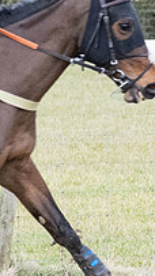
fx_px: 5165
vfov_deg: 3.1
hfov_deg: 1.7
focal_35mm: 706
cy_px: 241
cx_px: -331
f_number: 4
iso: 1600
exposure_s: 1/800
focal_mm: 99
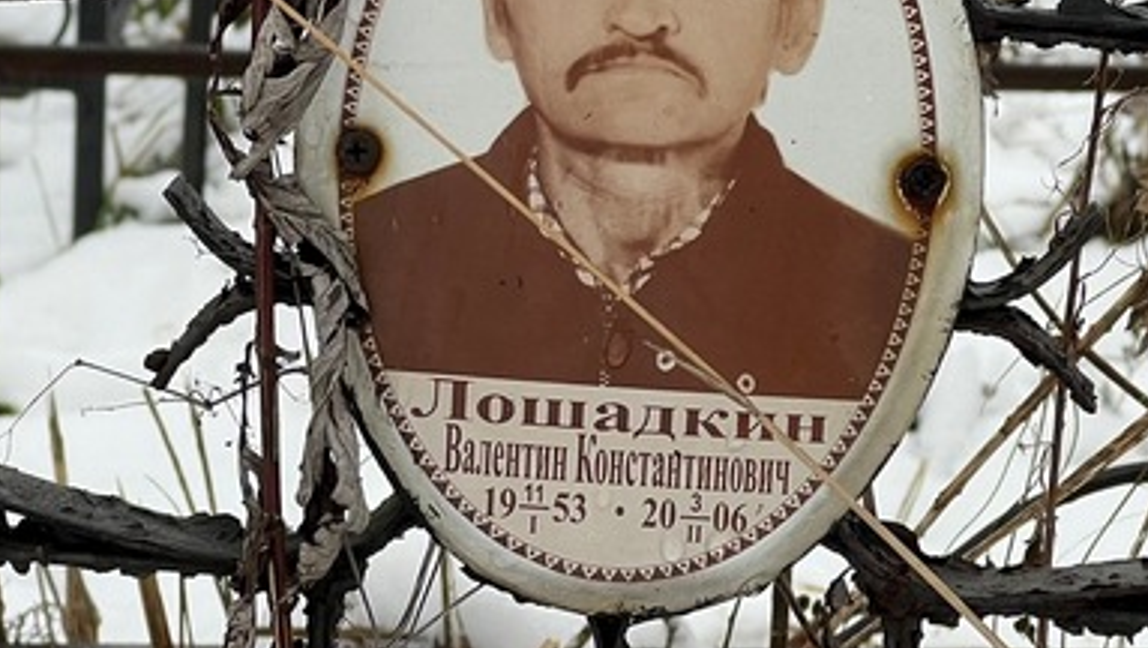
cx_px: 599
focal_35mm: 175
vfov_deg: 7.0
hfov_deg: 12.3
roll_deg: -0.9
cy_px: 309
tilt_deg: -10.0
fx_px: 5330
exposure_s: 1/99
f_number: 2.8
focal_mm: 9
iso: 40
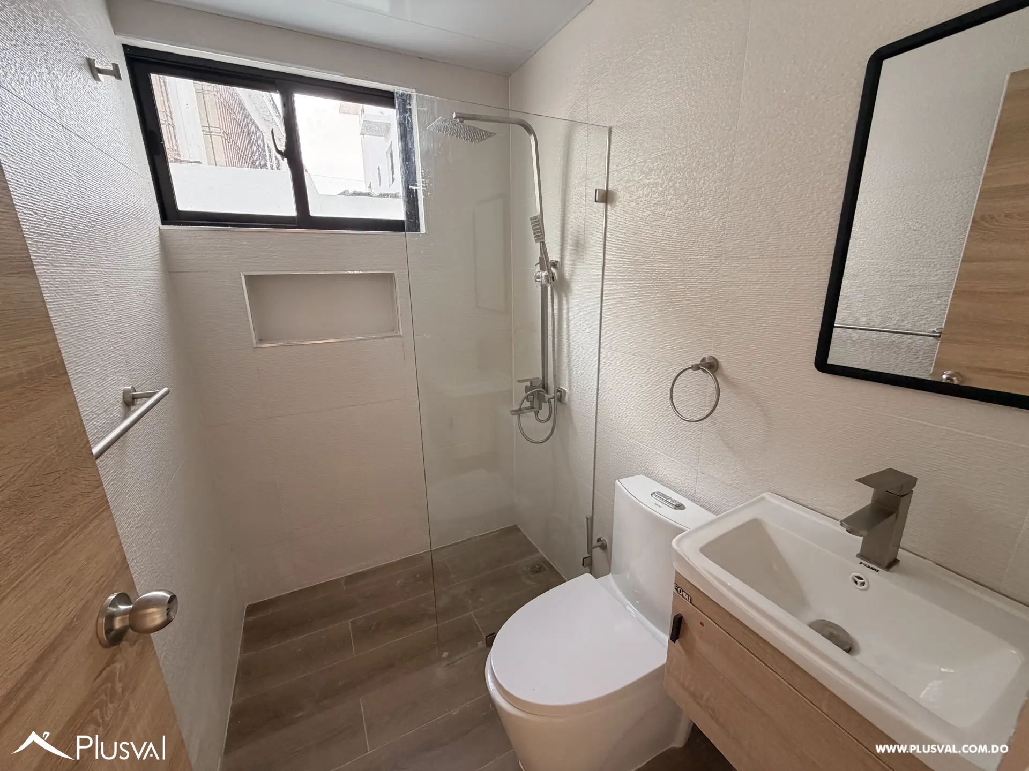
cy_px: 386
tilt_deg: -14.7
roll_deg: +1.0
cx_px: 514
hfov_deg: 102.1
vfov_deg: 85.7
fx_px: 416
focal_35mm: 14
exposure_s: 1/121
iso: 160
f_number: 2.2
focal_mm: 2.22
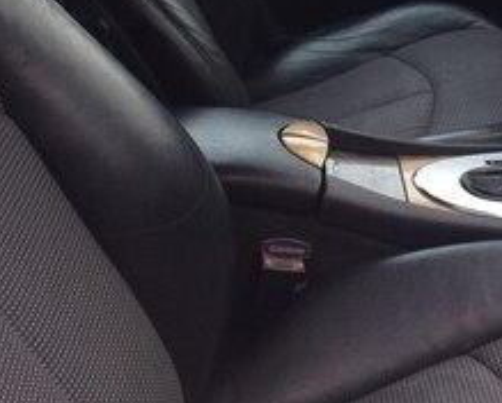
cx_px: 328
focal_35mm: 64
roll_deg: +3.2
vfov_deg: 22.5
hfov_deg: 29.4
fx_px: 953
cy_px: -48
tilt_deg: -18.4
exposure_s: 1/33
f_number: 2.2
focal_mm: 4.15
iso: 40
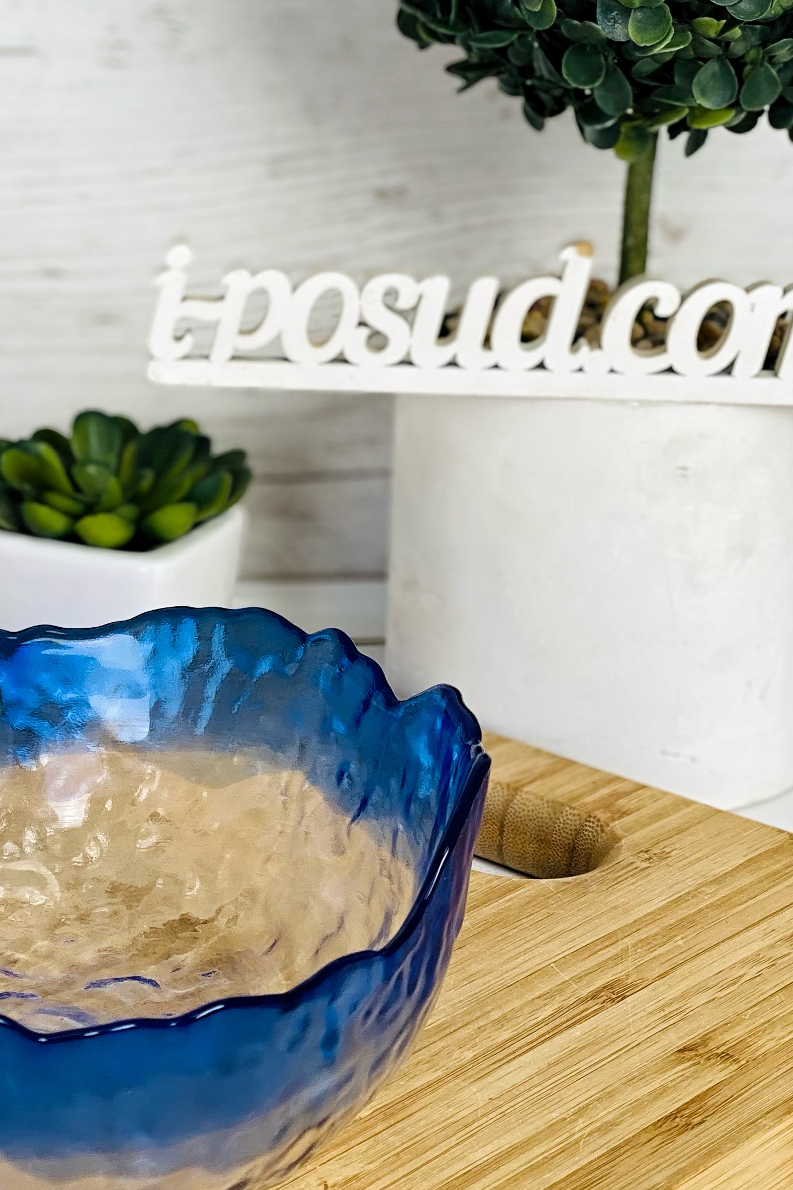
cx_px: -31
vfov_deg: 20.2
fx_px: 3337
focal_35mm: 101
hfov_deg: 13.3
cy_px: 433
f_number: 2
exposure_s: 1/100
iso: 20
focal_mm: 6
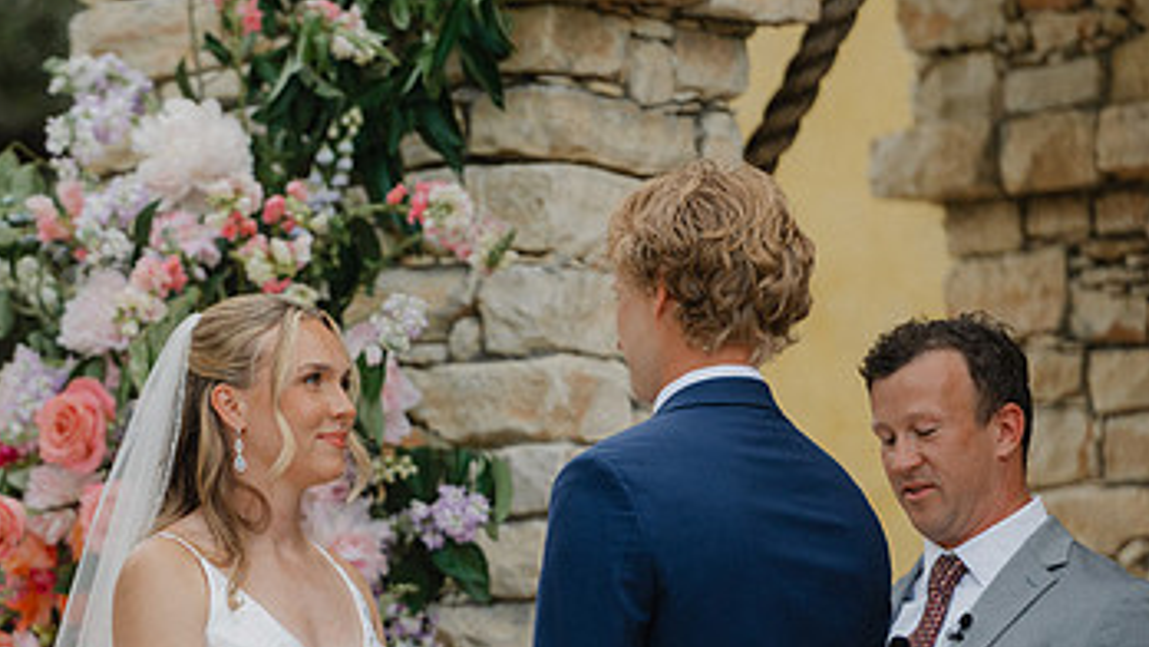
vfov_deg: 3.5
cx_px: 261
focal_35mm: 349
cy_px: 626
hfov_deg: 6.2
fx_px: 10636
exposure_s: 1/800
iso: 200
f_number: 2.8
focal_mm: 200
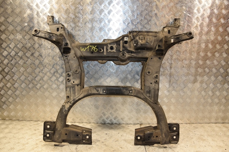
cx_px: 114
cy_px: 76
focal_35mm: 27
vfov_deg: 47.9
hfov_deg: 67.4
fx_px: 172
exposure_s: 1/200
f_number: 5
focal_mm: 18
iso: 800
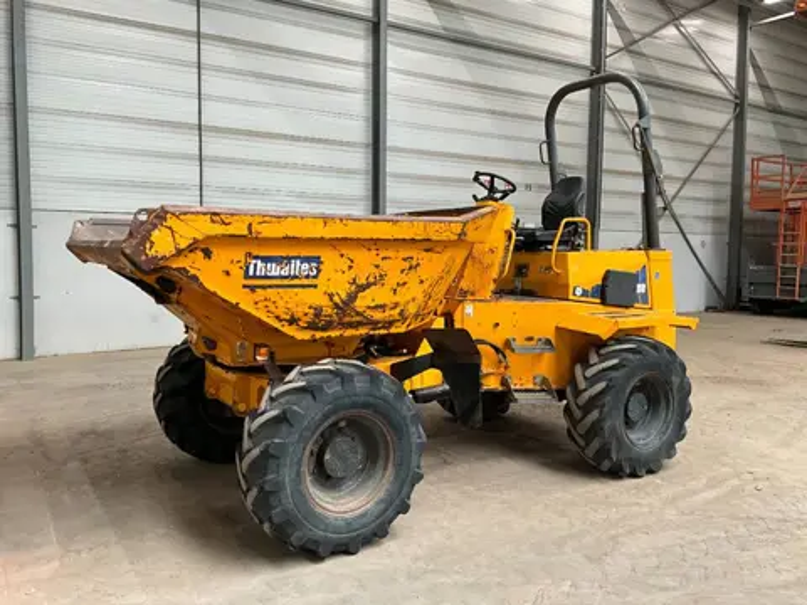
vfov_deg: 48.2
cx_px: 404
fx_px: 676
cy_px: 302
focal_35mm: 29
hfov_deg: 61.7
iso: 80
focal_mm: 3
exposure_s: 1/60
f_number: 1.8
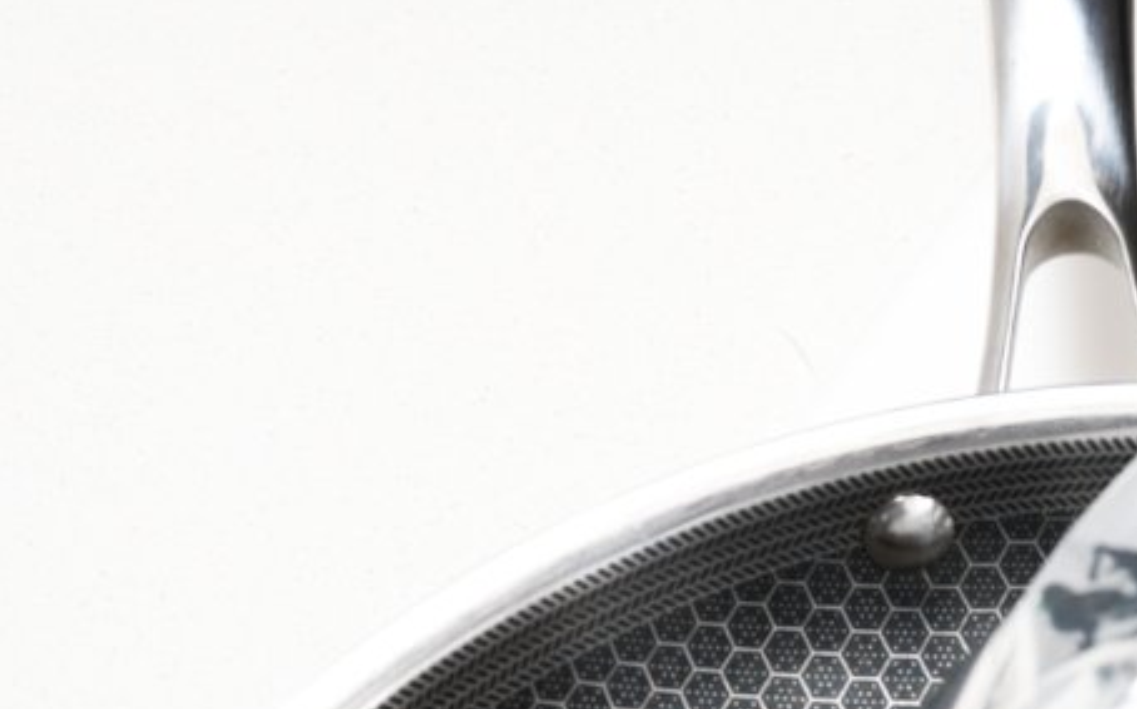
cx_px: 1175
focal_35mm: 124
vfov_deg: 10.3
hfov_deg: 16.4
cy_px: 946
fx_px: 3840
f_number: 8
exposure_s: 1/100
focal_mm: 46
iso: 100
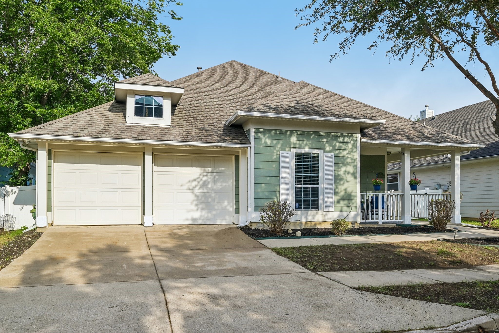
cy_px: 166
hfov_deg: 61.9
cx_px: 250
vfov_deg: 43.6
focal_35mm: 30
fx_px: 416
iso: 400
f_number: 8
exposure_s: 1/1250
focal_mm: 30
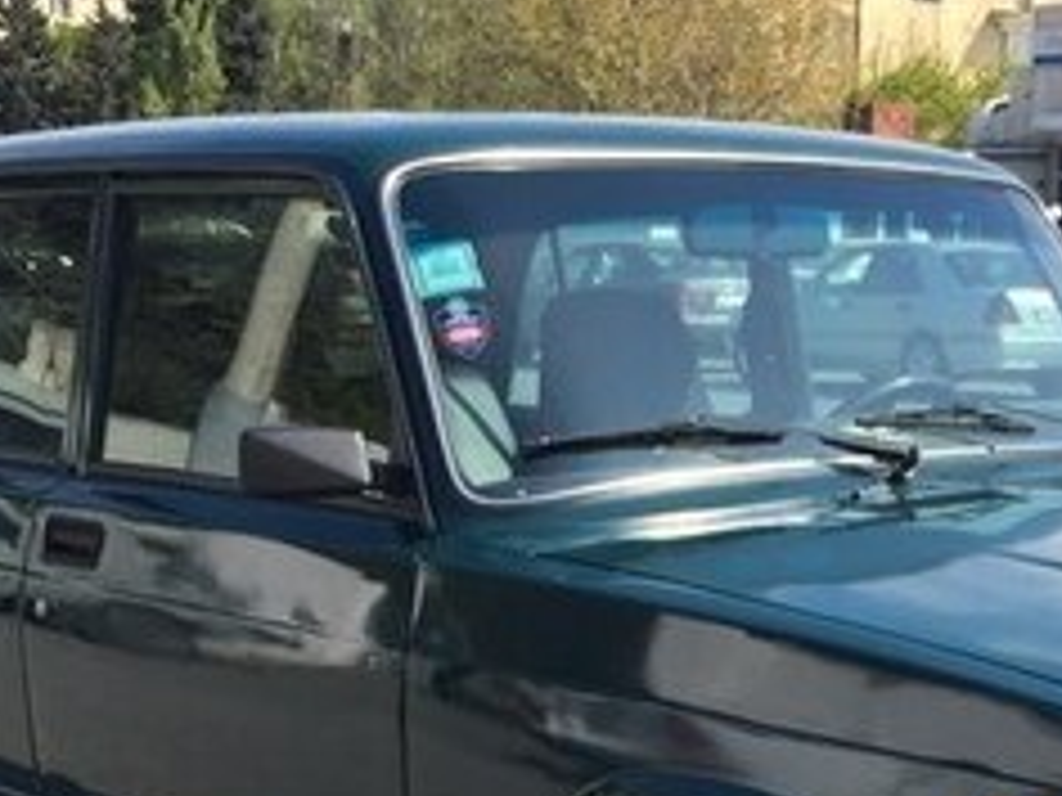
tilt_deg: -16.4
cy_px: 965
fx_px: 2485
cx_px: 832
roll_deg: -3.0
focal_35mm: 81
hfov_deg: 23.8
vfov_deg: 17.3
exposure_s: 1/920
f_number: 2.2
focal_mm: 4.15
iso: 32
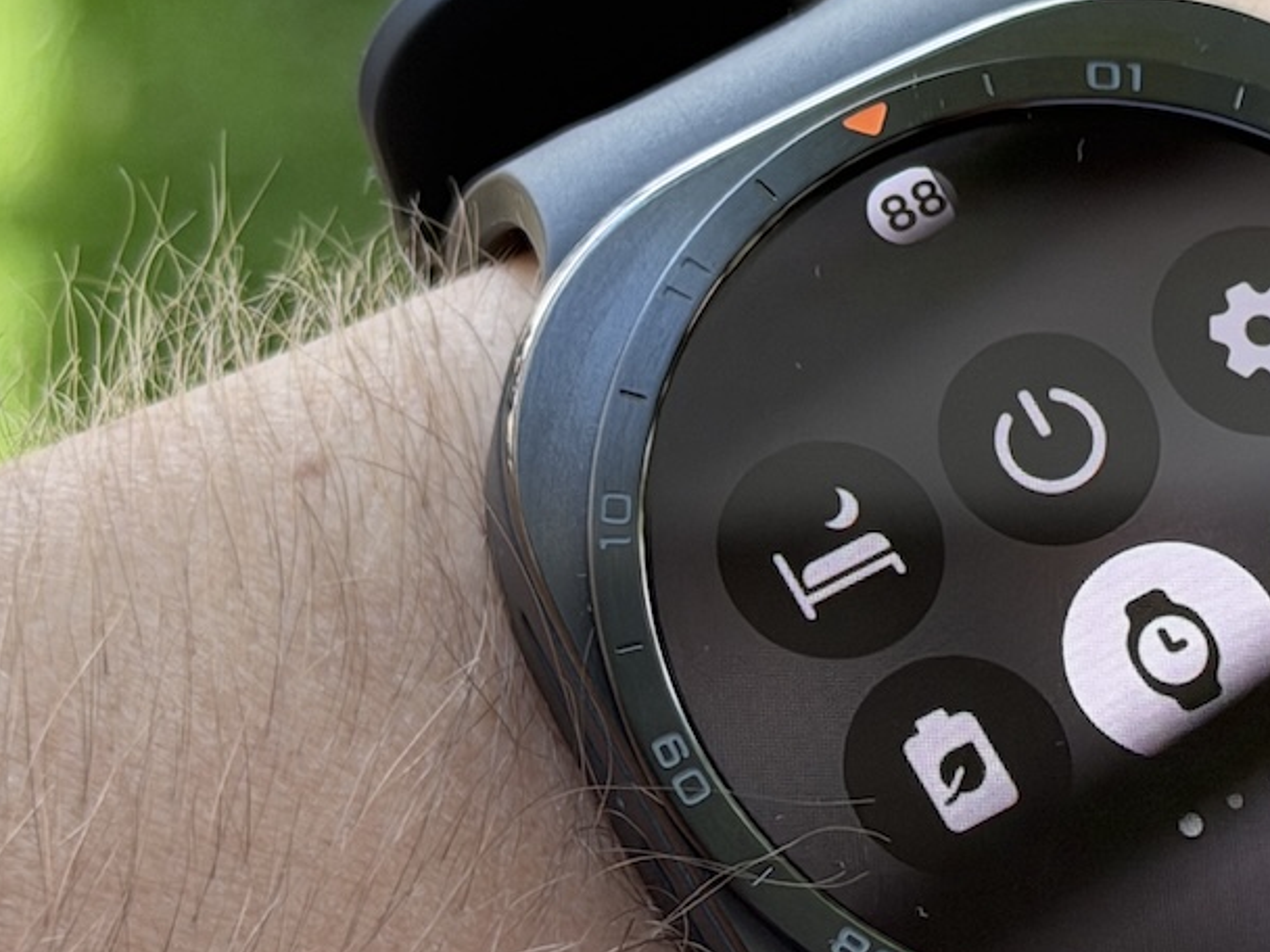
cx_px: 1306
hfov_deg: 13.0
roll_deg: +2.4
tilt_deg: -44.8
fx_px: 5503
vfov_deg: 9.9
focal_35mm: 150
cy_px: 561
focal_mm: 6.76
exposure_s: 1/227
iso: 64
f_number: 1.78
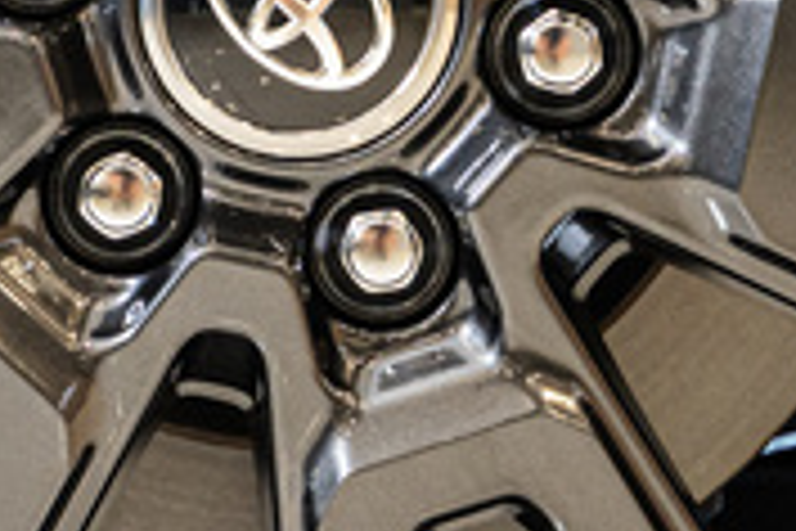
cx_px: 313
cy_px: 14
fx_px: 8711
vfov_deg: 3.5
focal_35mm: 394
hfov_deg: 5.2
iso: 640
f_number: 3.2
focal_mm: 68
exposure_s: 1/160
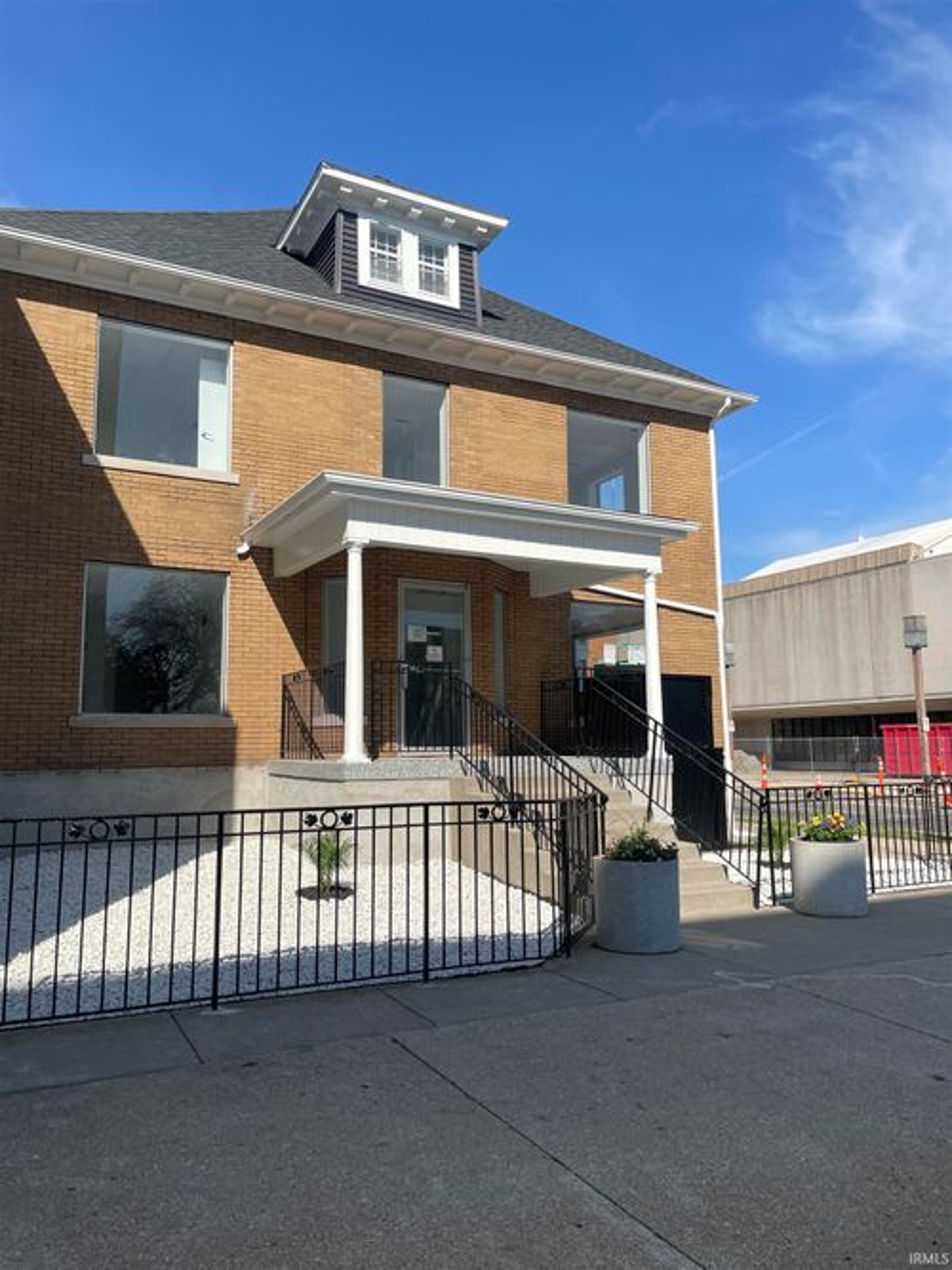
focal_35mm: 26
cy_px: 635
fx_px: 954
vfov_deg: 67.3
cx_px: 476
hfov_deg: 53.0
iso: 32
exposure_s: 1/4000
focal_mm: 4.2
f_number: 1.6
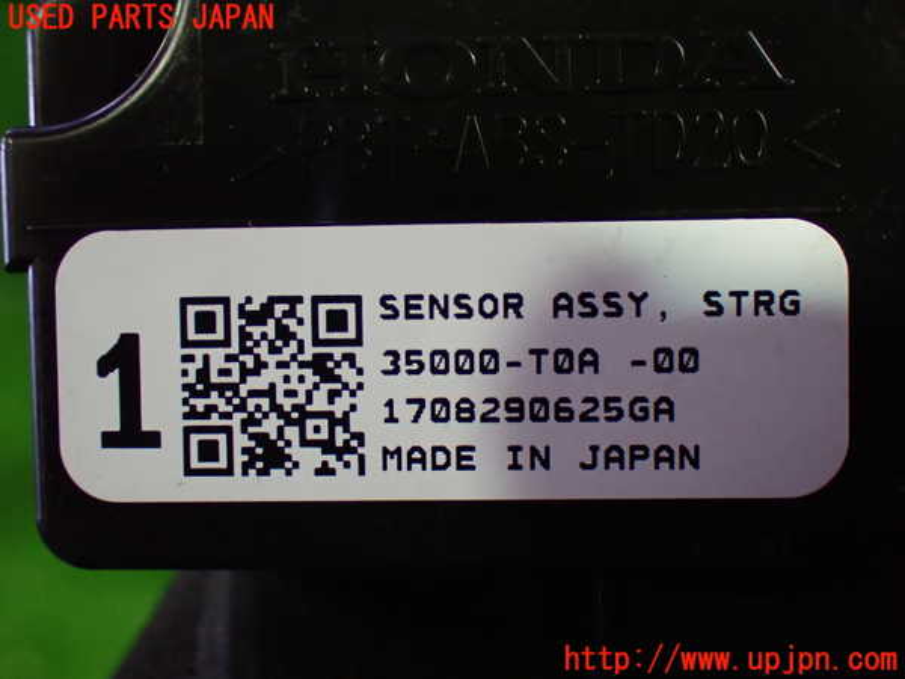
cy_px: 340
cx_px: 452
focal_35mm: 54
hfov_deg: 35.5
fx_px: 1412
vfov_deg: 27.0
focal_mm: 9.65
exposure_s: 1/50
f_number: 3.3
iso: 1250
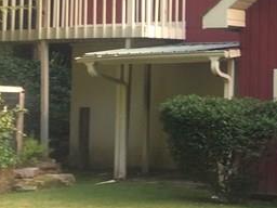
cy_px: 42
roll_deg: +1.6
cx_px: 432
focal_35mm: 116
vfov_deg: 12.7
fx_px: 928
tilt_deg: +4.7
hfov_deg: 15.5
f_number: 2.2
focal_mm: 4.15
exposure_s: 1/60
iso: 40
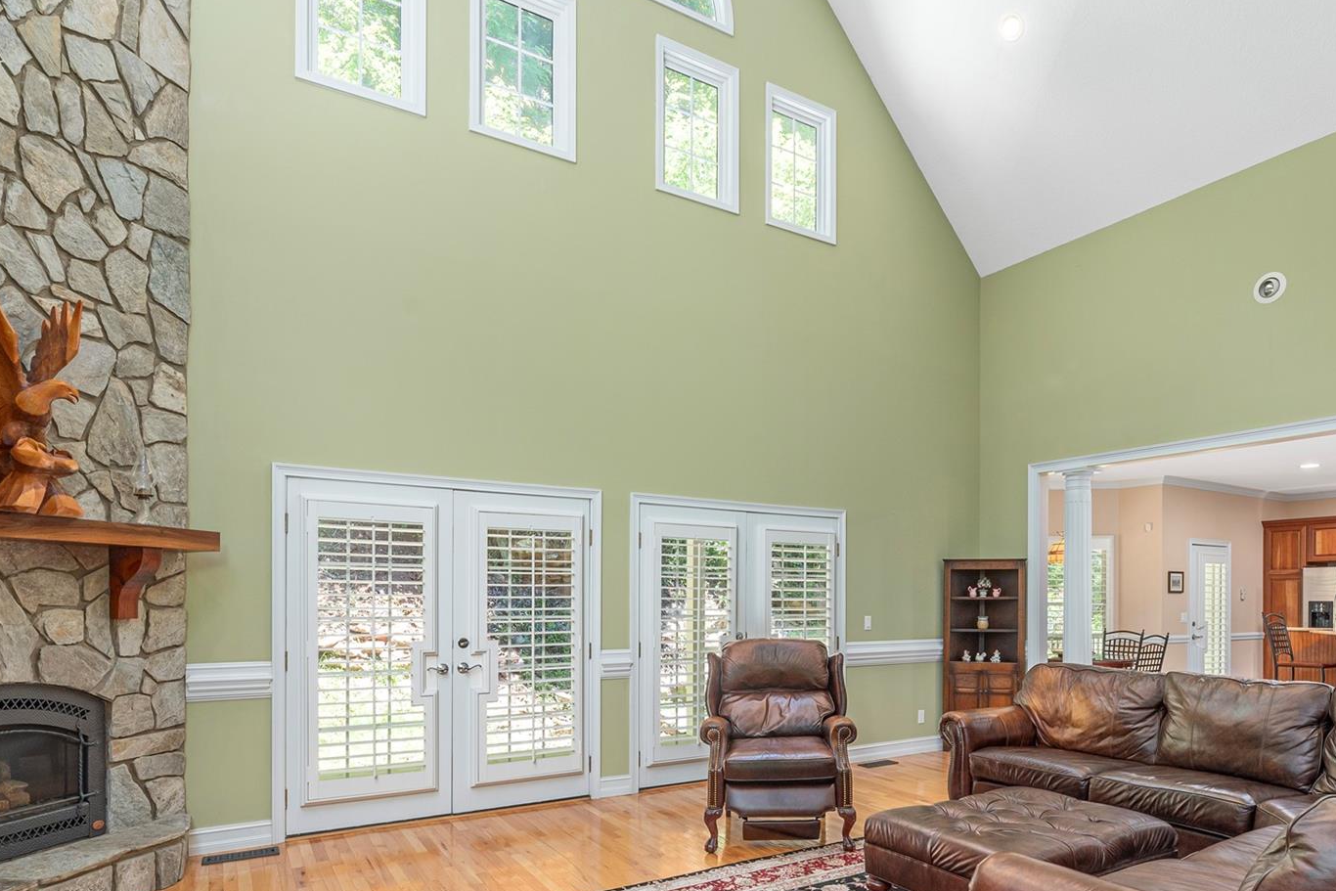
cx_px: 746
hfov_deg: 80.9
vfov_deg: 58.1
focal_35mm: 21
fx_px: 779
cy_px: 596
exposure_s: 1/60
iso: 320
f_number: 8
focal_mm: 14
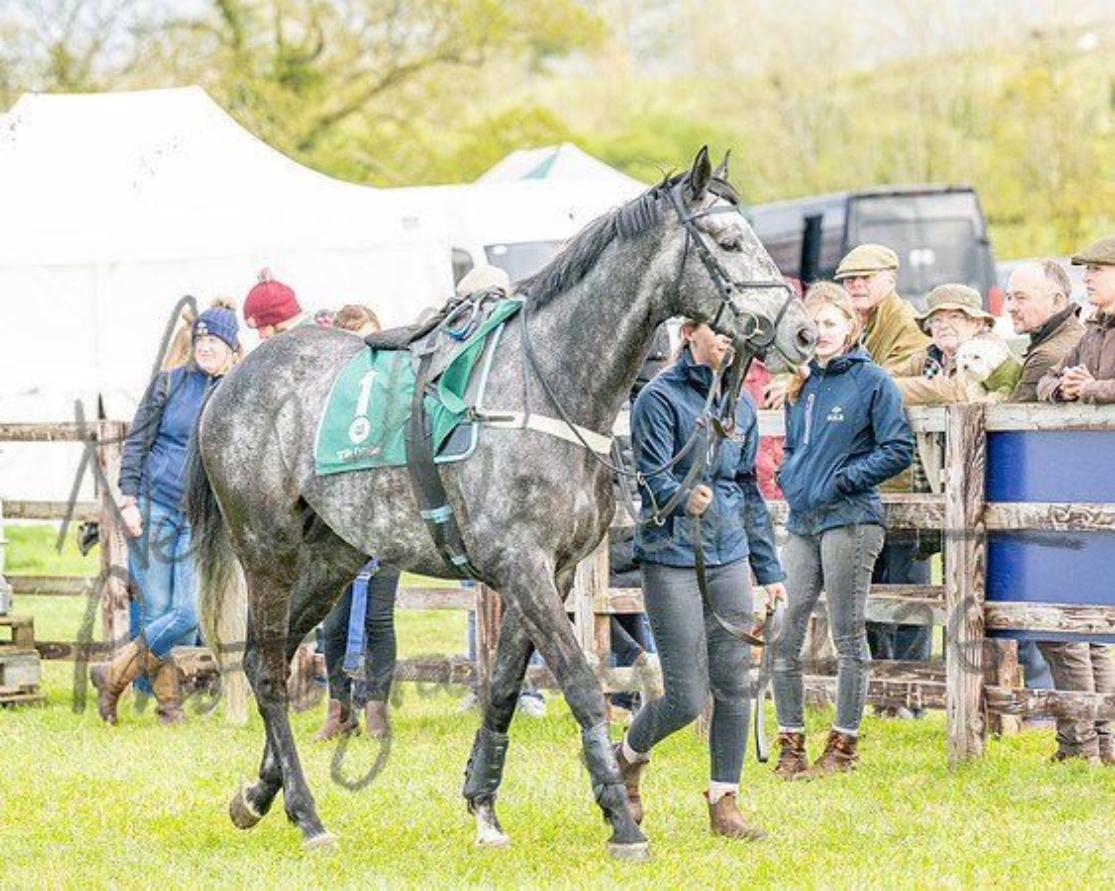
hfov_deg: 8.5
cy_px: 446
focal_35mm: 228
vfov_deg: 6.8
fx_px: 7508
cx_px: 561
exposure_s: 1/1250
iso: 400
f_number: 4
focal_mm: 135
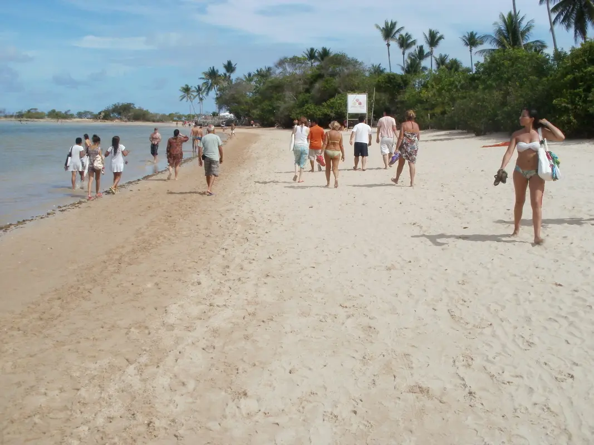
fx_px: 618
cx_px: 297
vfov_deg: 39.6
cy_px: 222
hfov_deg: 51.4
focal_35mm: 36
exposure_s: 1/2000
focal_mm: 6.3
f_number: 5.6
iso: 200
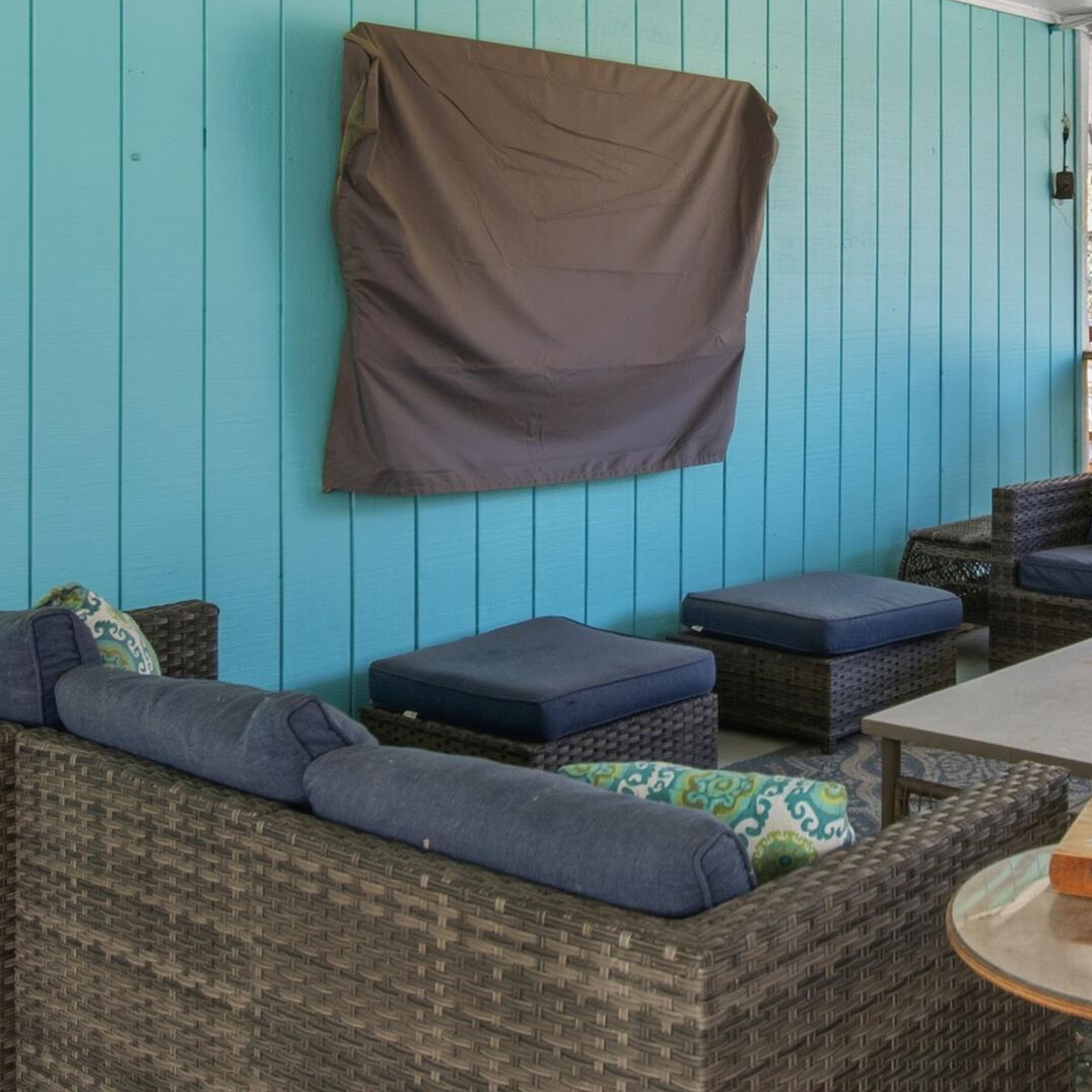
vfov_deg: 36.7
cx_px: 881
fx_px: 1606
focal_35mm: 45
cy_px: 274
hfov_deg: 36.2
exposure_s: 1/160
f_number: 6.3
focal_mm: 13
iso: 100
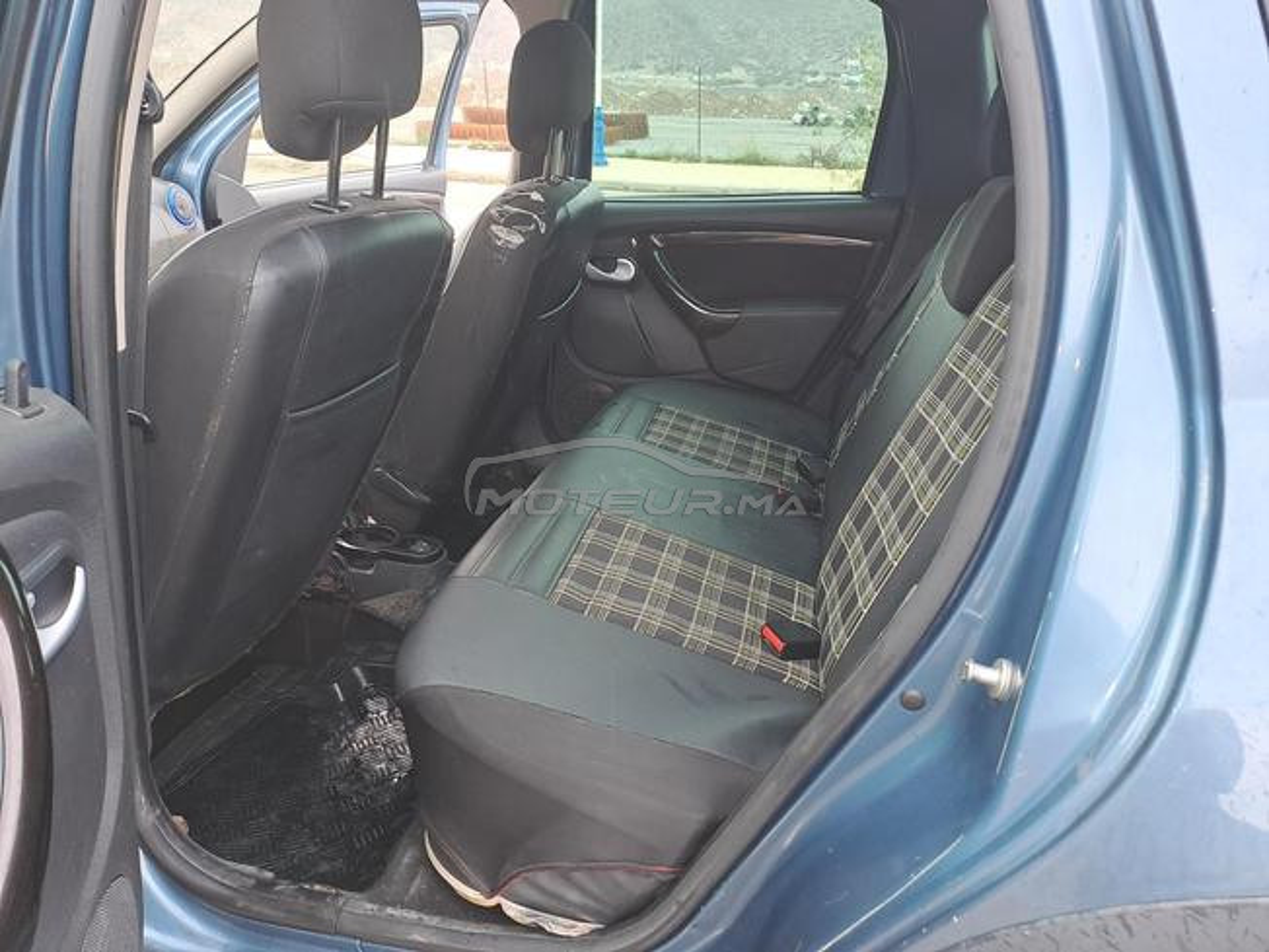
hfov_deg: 69.4
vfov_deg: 54.9
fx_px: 916
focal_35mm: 25
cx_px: 634
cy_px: 476
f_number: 1.8
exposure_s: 1/100
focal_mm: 4.65
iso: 50
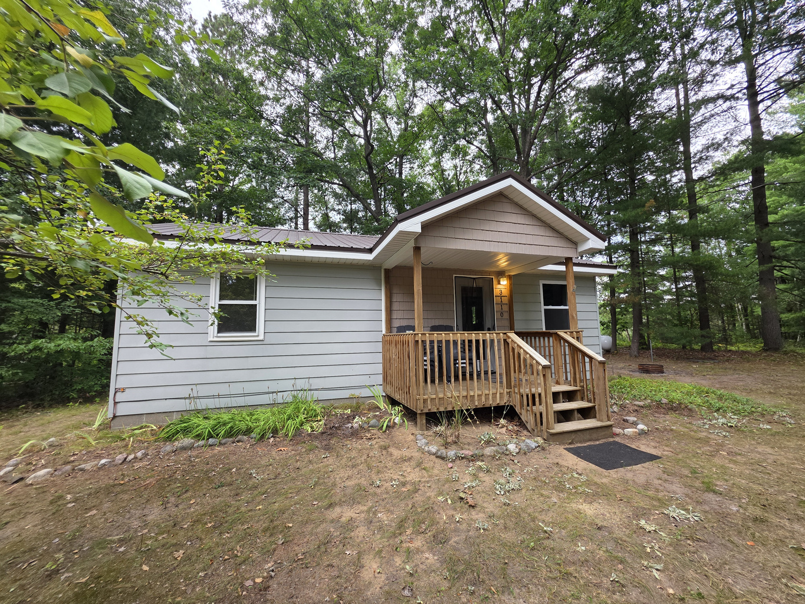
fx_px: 302
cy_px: 302
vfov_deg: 89.9
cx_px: 402
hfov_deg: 106.2
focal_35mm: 13
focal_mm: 2.2
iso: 80
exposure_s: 1/359
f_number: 1.9
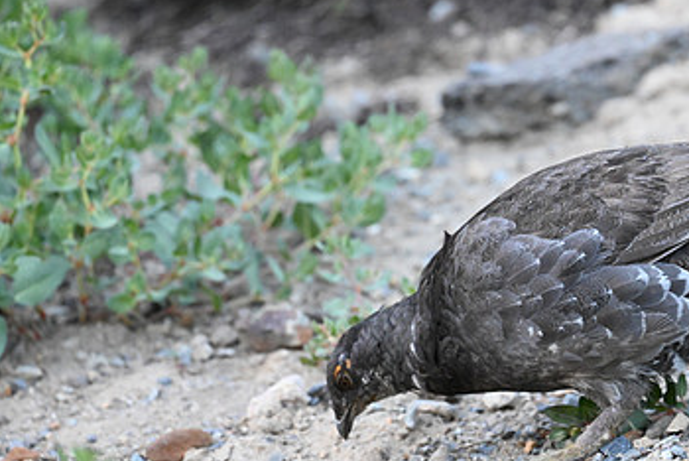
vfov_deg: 1.4
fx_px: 19039
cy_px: 245
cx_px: 522
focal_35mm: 994
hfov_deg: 2.1
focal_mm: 600
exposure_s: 1/800
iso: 6400
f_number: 6.3
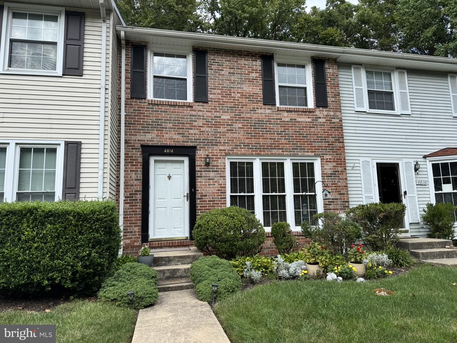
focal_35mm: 24
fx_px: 317
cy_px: 172
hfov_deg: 71.6
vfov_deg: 56.8
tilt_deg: +8.3
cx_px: 228
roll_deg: +1.8
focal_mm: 6.76
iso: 80
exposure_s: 1/1637
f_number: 1.78
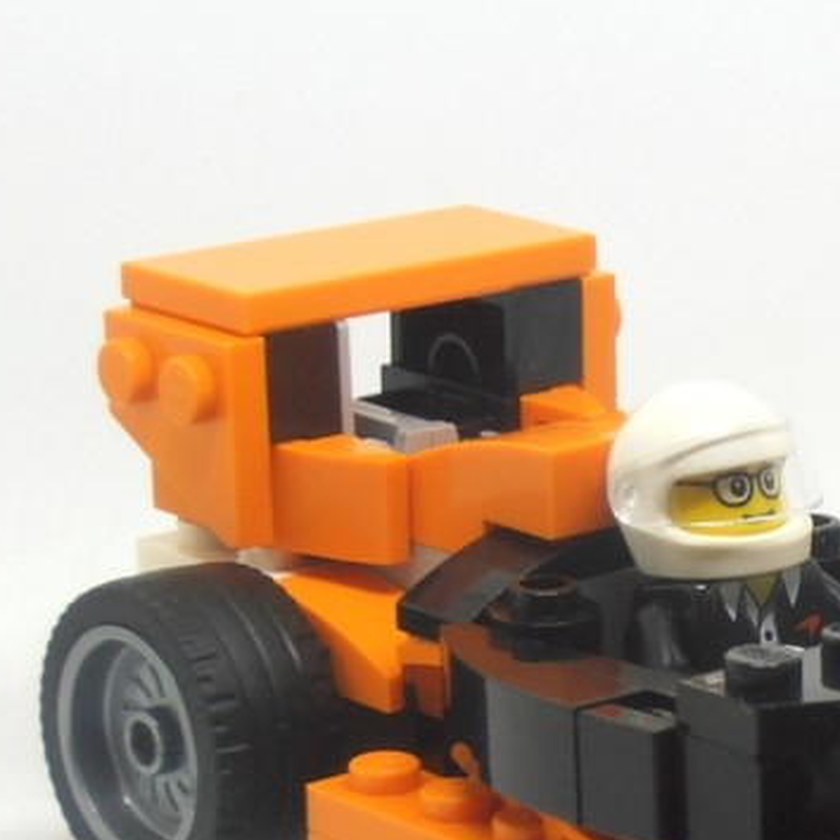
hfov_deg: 8.7
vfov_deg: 8.8
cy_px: 739
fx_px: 5436
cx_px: 999
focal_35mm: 198
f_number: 5.1
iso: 125
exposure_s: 1/30
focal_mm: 15.51
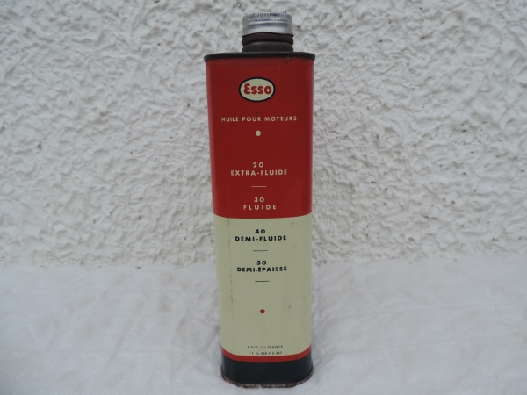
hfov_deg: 71.6
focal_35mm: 24
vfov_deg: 56.8
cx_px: 264
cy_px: 198
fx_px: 365
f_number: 3
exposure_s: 1/400
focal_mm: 4.3
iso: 80
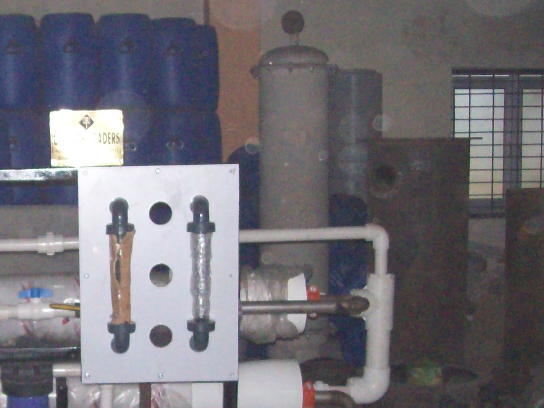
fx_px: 1210
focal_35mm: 77
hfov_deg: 24.3
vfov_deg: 18.9
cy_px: 334
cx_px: 9
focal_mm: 6
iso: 400
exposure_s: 1/512
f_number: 2.7
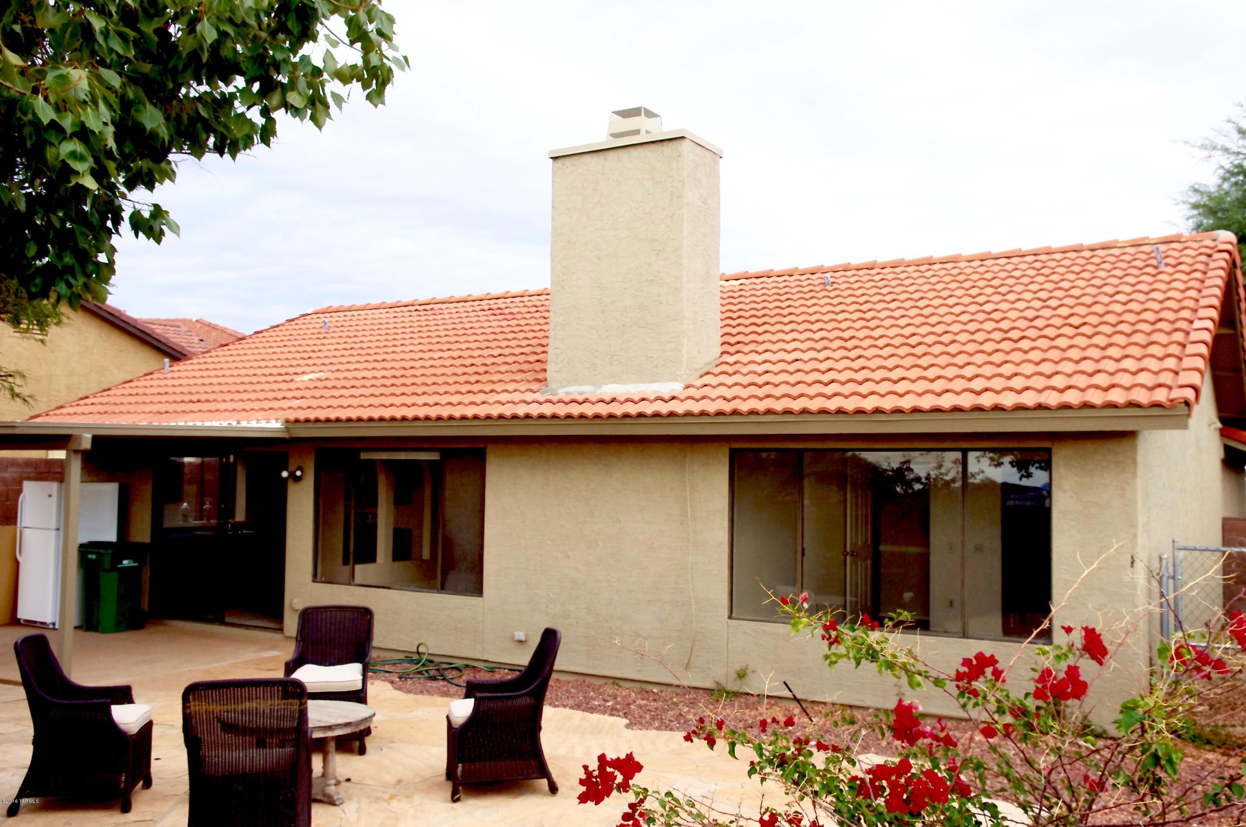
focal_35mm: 31
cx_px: 623
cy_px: 414
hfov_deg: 60.3
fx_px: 1072
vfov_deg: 42.2
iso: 400
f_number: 8
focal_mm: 21.25
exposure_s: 1/400
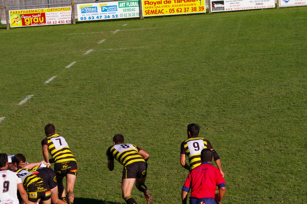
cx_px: 131
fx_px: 1659
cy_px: 139
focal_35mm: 195
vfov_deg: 7.0
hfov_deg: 10.6
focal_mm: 93
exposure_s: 1/500
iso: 400
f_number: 11
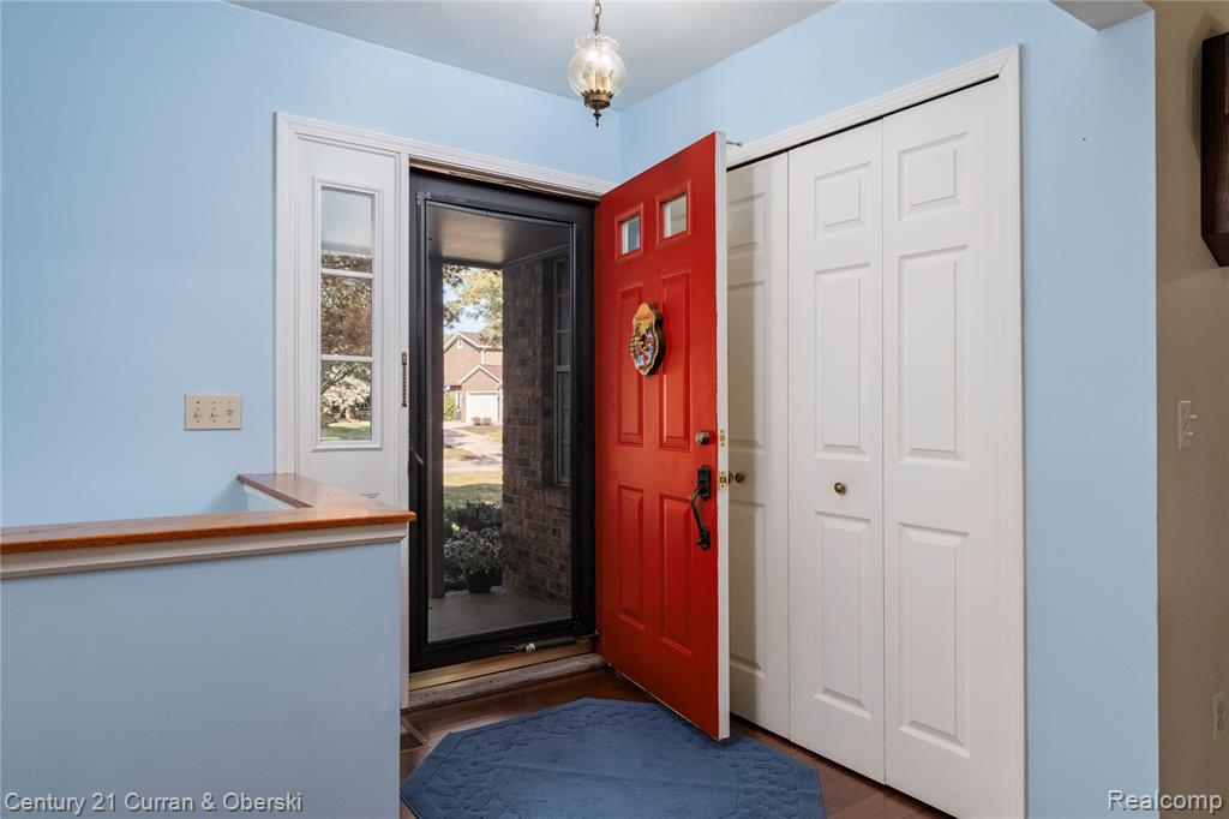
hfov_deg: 78.6
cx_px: 614
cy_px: 410
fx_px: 751
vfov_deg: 57.2
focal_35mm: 22
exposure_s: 1/250
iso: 800
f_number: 6.4
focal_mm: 14.8
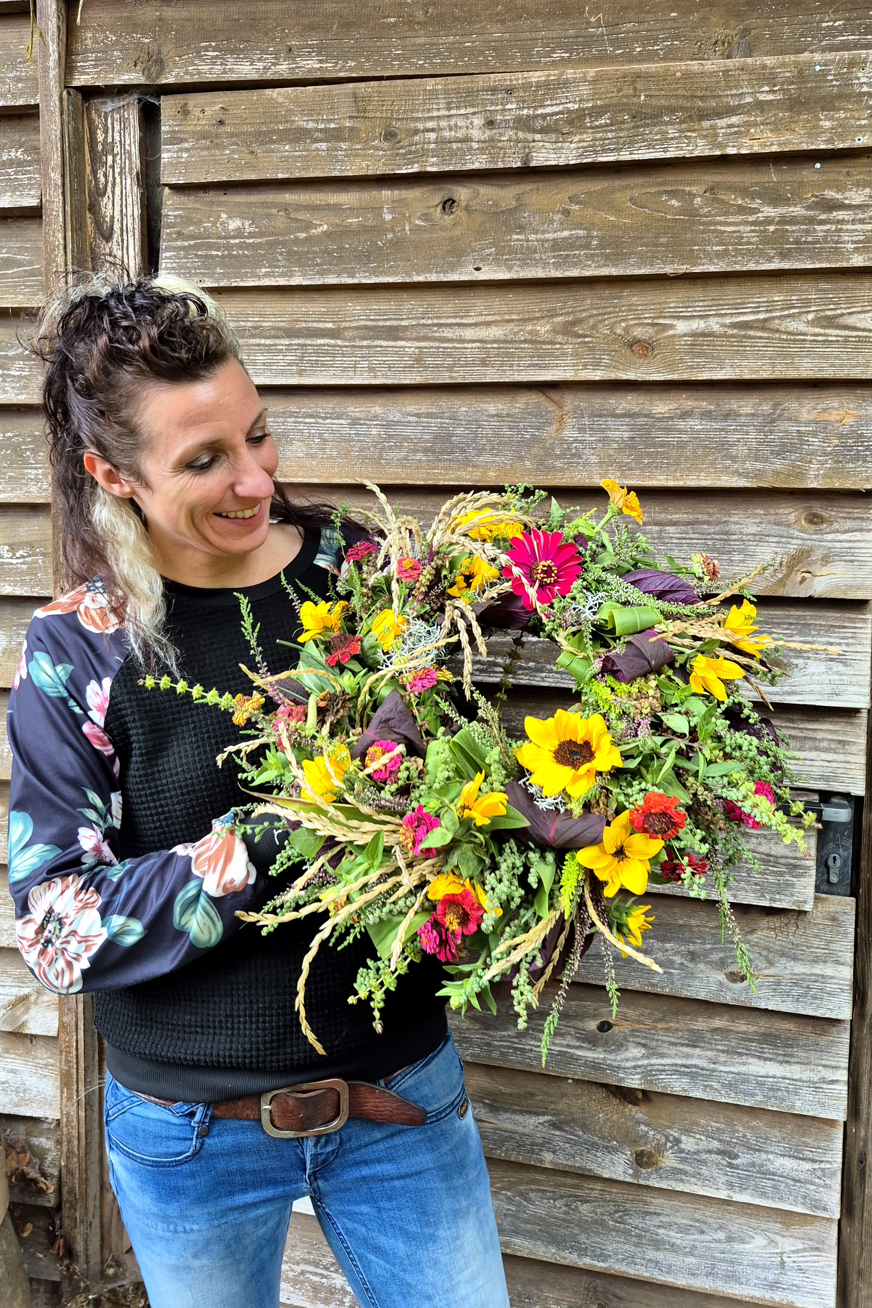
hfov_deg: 53.1
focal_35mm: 24
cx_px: 422
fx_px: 872
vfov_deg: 73.7
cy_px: 653
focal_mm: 5.4
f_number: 1.8
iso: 100
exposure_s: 1/182
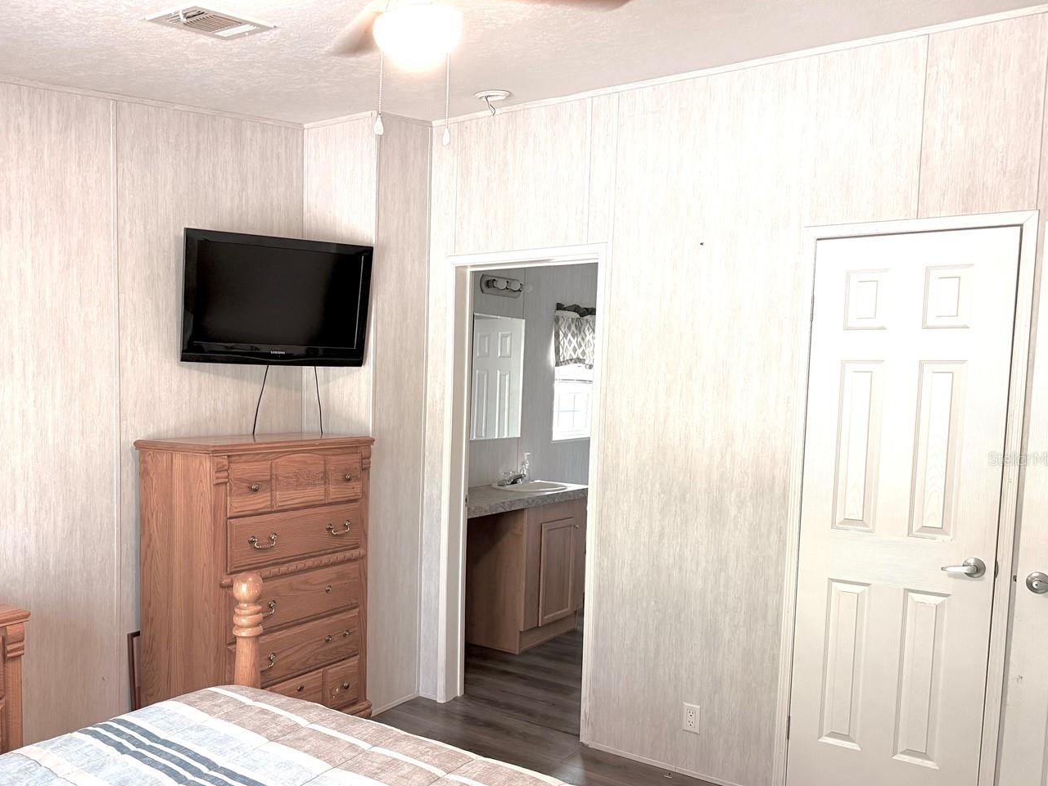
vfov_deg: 46.6
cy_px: 458
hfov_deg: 59.4
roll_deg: -1.0
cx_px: 411
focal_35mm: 30
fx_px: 908
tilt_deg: -6.0
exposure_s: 1/60
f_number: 1.78
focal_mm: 6.76
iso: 250
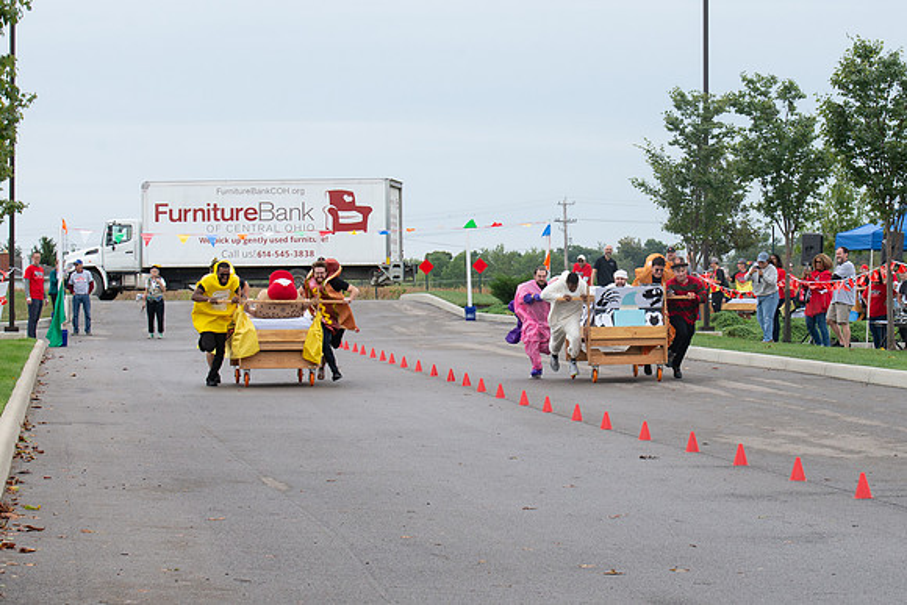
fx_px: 3573
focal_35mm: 142
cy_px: 325
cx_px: 572
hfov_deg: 14.5
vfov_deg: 9.7
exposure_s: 1/250
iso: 640
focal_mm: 82
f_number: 10
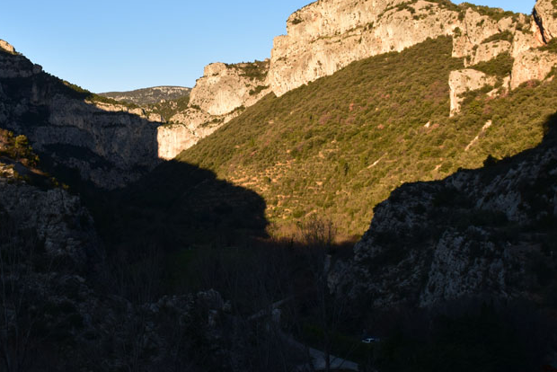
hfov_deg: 38.7
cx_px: 206
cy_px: 140
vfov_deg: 26.5
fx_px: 786
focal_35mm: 51
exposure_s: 1/250
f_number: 13
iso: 400
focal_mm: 21
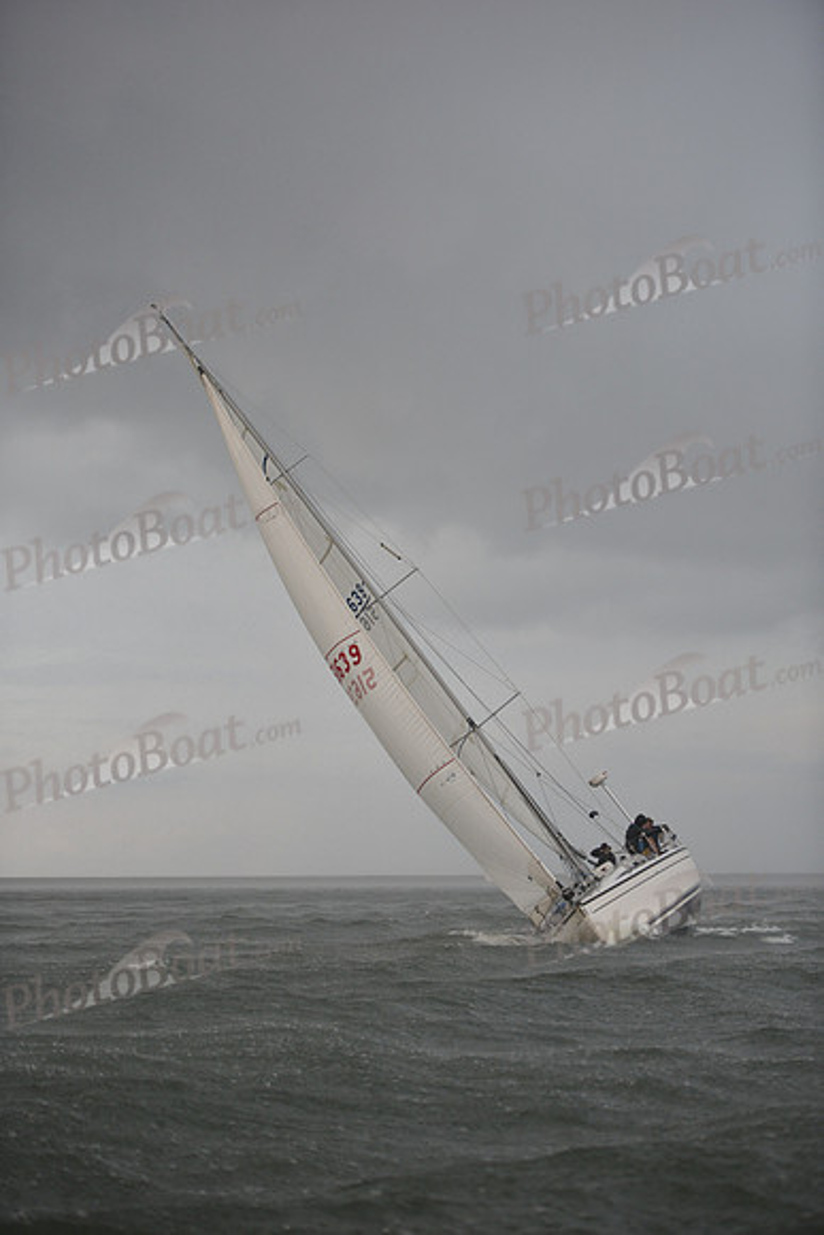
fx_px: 2402
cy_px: 618
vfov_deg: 28.8
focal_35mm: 70
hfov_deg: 19.5
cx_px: 412
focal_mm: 70
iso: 400
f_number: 2.8
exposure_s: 1/640
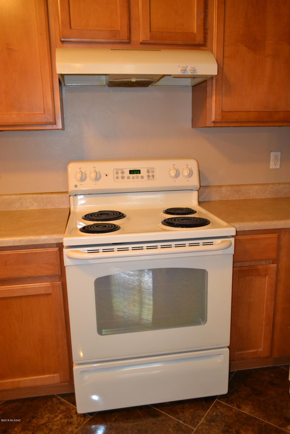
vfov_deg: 67.4
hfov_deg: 47.9
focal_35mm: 27
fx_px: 326
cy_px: 217
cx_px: 145
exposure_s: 1/60
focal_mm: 18
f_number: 3.5
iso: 1250
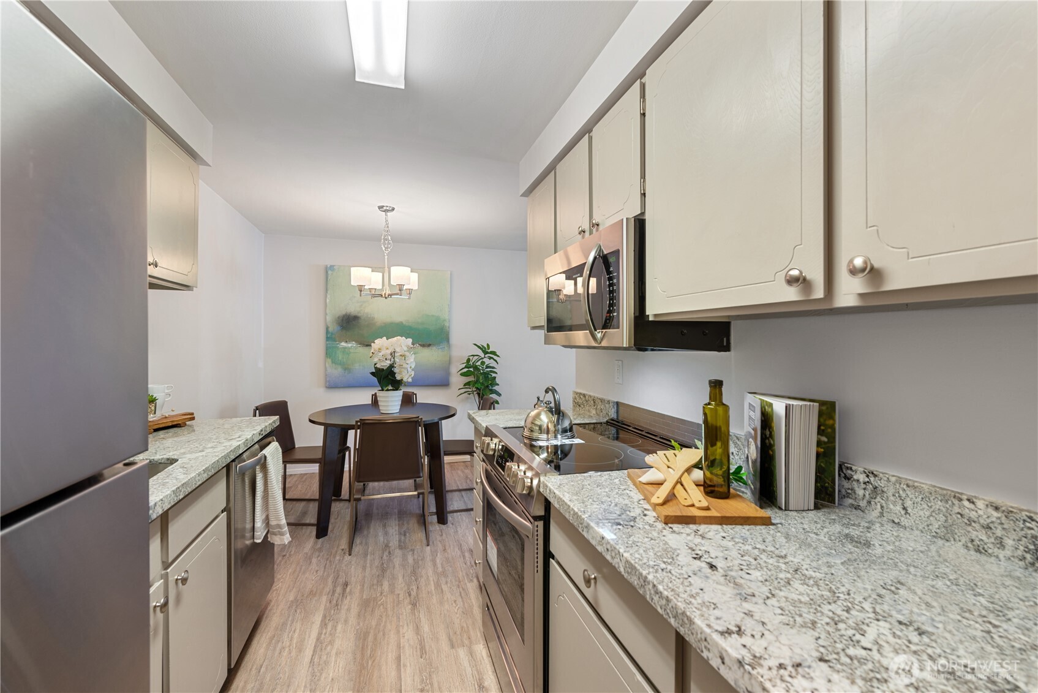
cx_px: 519
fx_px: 461
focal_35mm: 16
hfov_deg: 96.7
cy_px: 346
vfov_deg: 73.8
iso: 200
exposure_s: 1/3
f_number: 8
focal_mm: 16
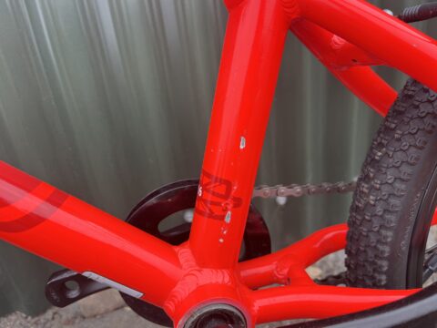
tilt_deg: -23.8
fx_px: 328
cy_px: 164
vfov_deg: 53.1
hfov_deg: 67.3
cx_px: 218
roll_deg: +8.7
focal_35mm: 26
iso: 50
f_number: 1.6
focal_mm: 5.1
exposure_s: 1/442
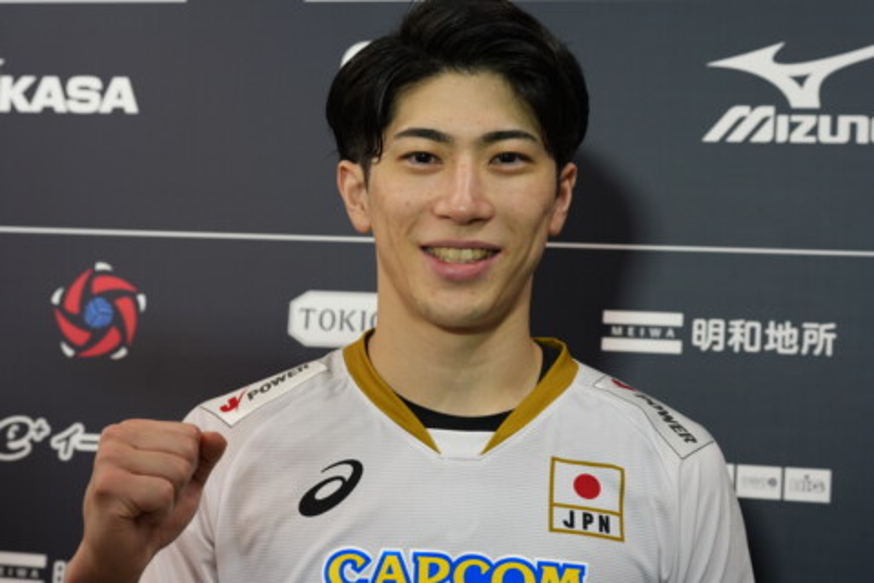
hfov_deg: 28.8
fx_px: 1699
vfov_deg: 19.5
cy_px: 292
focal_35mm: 70
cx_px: 437
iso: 1600
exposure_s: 1/80
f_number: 7.1
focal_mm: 70
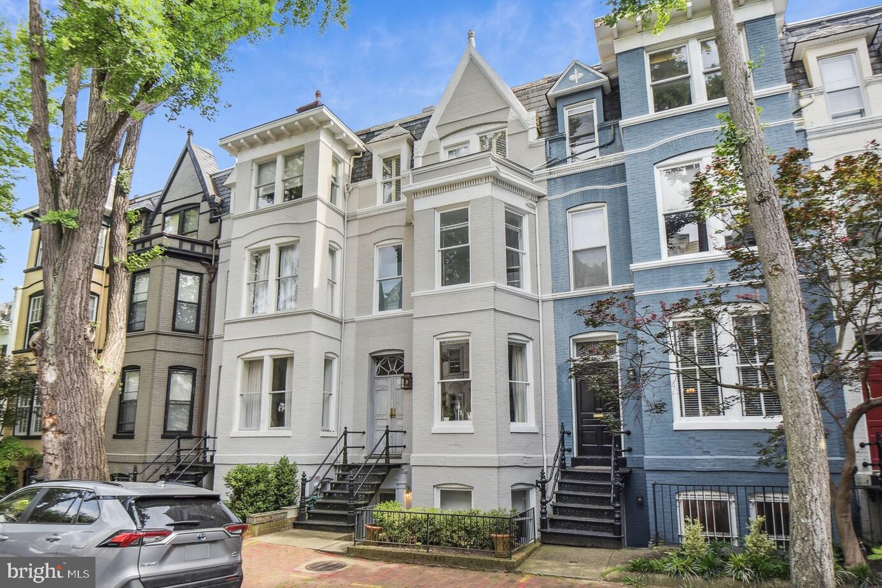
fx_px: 392
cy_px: 294
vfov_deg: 73.7
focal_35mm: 16
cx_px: 441
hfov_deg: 96.7
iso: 200
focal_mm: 16
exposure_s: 1/400
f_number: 8
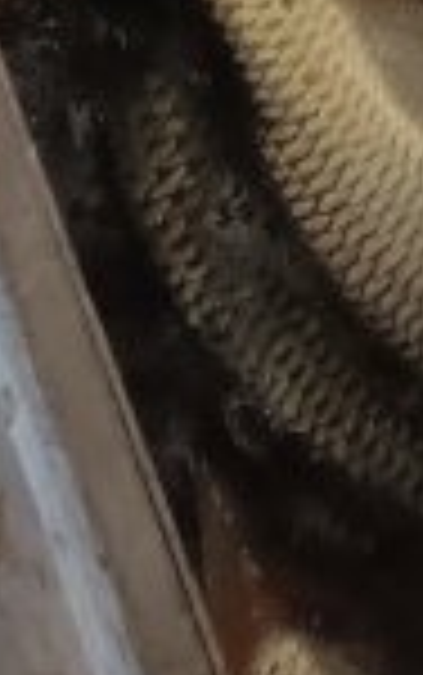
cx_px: 1548
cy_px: -1438
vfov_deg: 8.4
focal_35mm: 204
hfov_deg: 5.7
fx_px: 3756
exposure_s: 1/900
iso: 640
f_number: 1.8
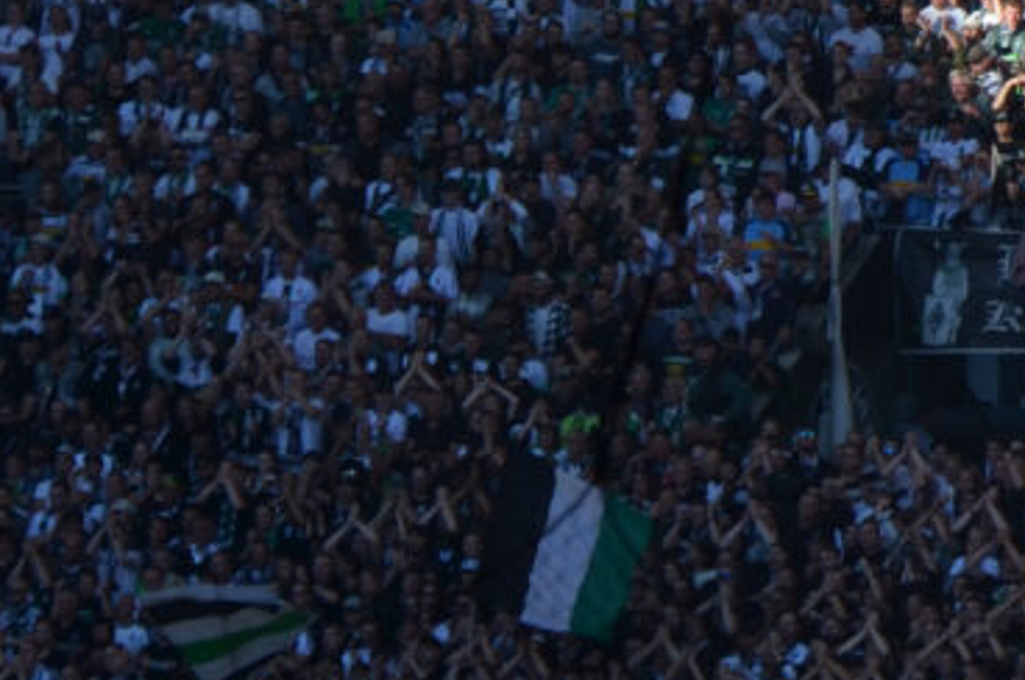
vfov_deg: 2.0
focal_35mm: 684
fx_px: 19446
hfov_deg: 3.0
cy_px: 393
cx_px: 1421
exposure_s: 1/640
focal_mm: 105
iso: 200
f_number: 6.3
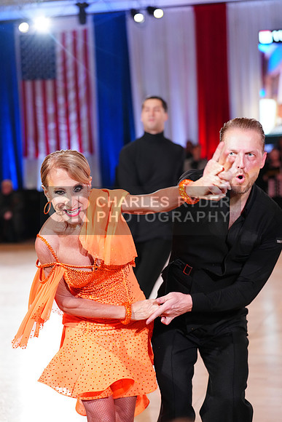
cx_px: 141
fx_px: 881
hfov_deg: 18.2
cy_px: 211
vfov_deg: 27.0
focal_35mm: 75
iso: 3200
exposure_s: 1/640
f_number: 3.2
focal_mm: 75
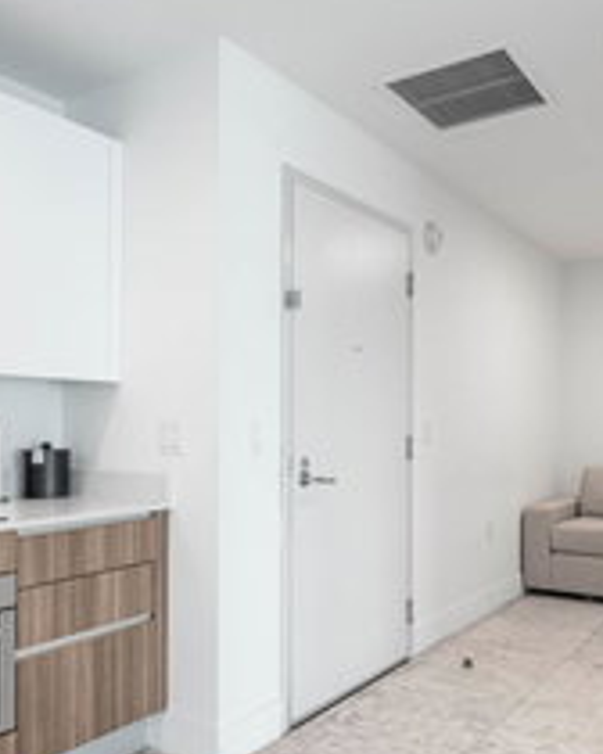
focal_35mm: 30
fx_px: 669
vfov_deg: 58.7
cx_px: 363
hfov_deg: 48.2
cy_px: 406
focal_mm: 14
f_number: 11
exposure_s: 1/6
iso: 400
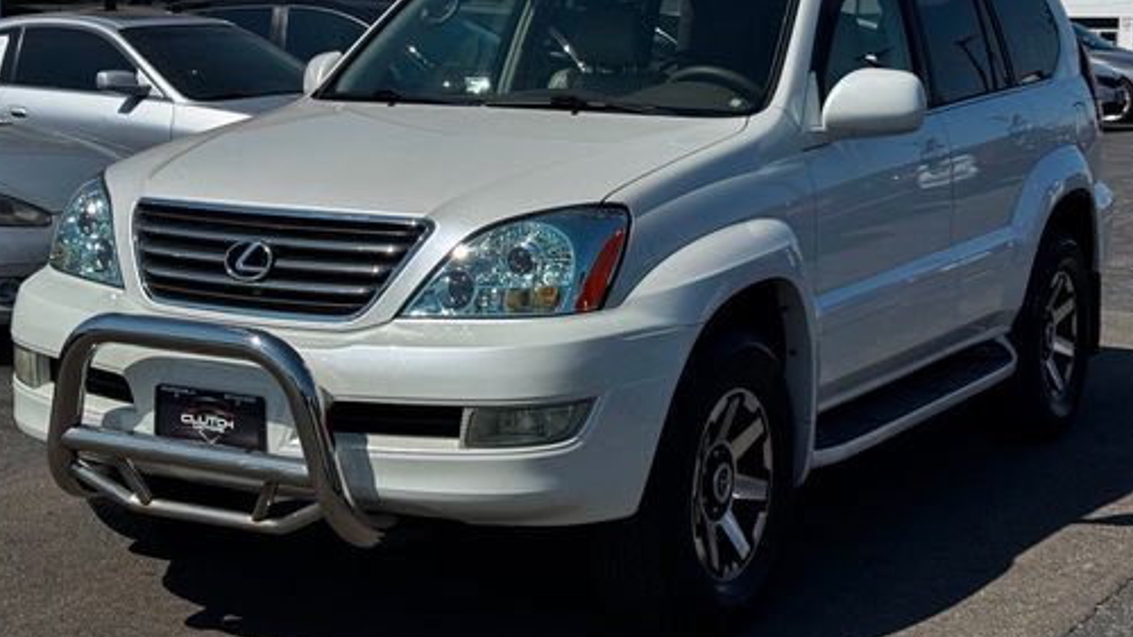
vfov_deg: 17.8
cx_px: 514
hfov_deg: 31.4
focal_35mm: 67
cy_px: 143
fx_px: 2012
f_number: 1.78
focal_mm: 6.76
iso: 80
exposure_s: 1/9009
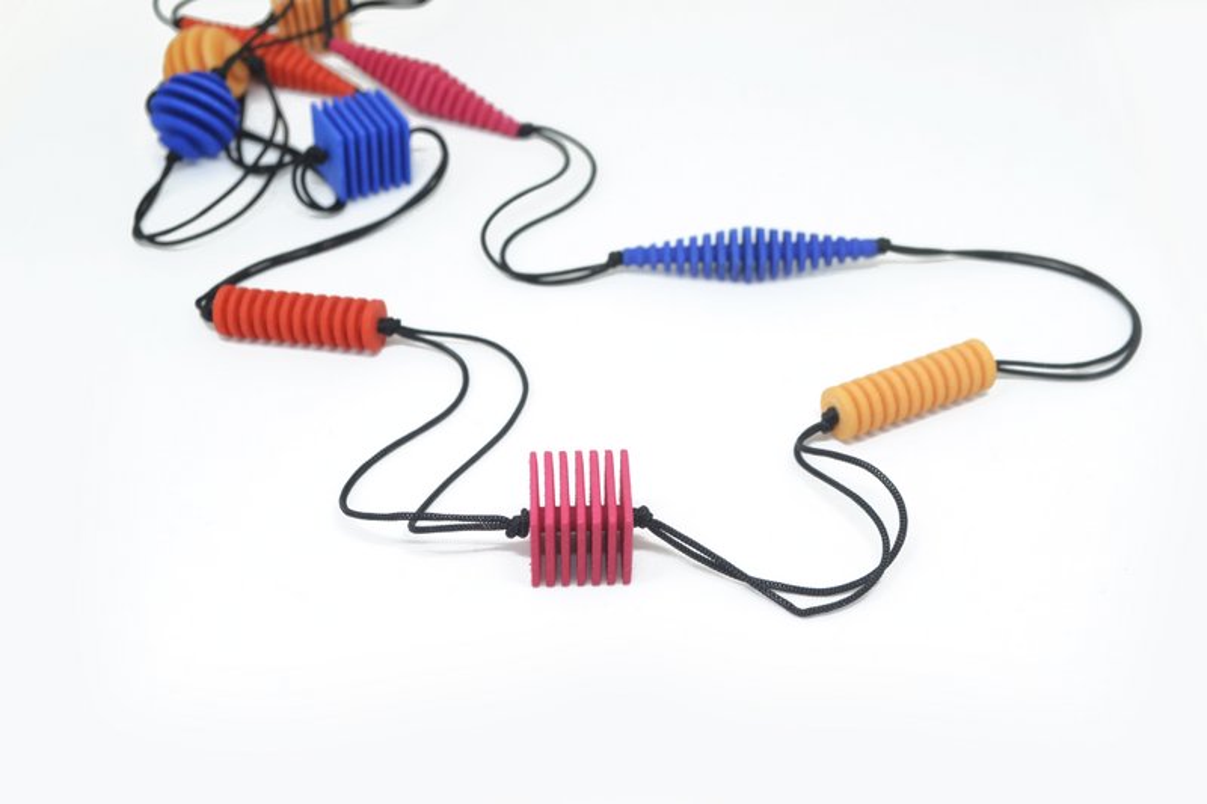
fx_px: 1508
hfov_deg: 43.6
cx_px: 604
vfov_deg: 29.9
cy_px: 402
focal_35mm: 45
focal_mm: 30
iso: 800
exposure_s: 1/80
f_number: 8
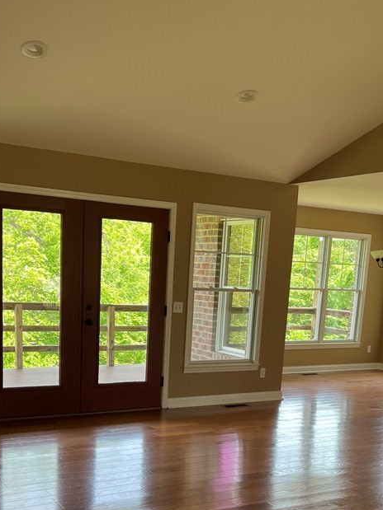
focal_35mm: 43
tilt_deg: -9.4
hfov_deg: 33.6
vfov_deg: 42.4
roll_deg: -3.3
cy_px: 386
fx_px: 635
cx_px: 186
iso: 50
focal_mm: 5.7
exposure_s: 1/120
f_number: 1.5
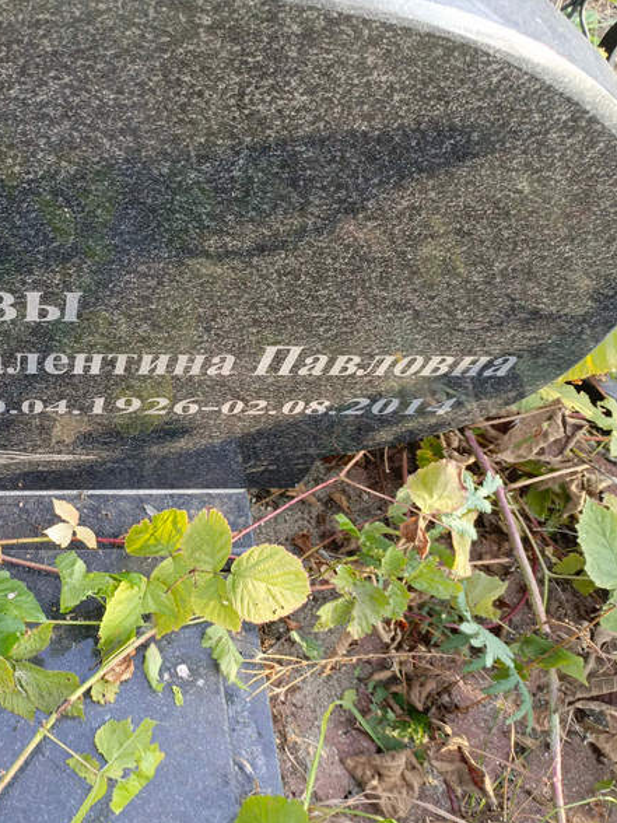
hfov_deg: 39.3
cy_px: 418
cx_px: 83
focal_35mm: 34
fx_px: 808
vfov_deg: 54.0
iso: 203
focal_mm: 4.76
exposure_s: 1/100
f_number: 1.69
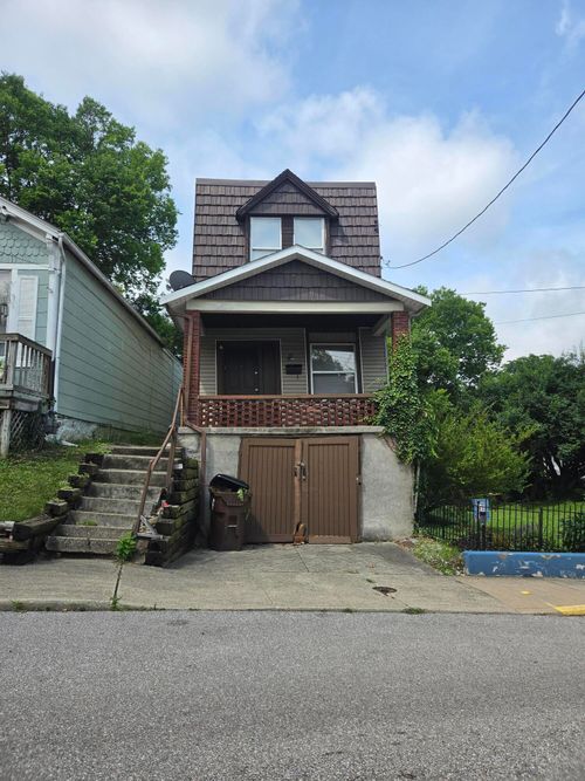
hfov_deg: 58.9
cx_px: 292
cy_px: 390
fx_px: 518
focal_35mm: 23
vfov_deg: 73.9
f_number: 1.8
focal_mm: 5.4
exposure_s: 1/3956
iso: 80
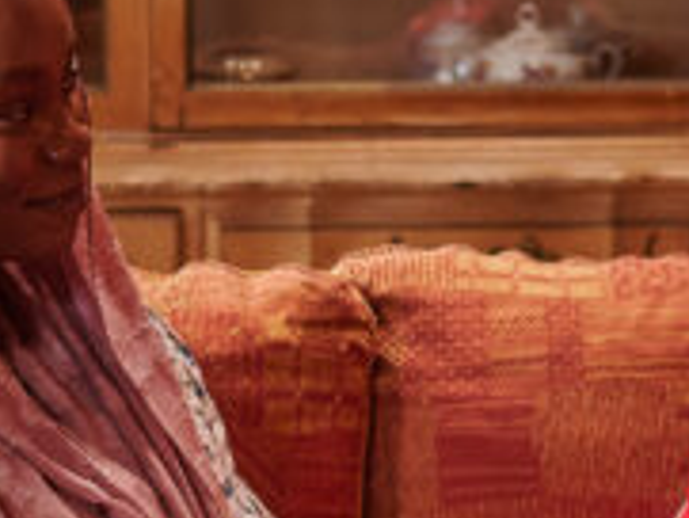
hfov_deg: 7.3
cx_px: 483
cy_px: 748
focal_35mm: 272
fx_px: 5418
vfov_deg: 5.4
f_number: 2.8
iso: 640
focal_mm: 50
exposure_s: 1/160
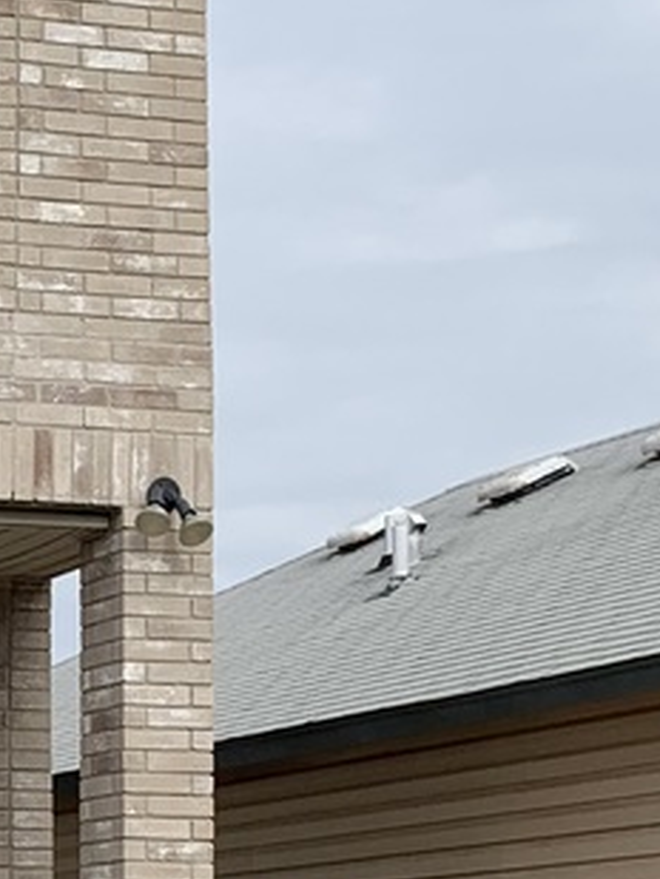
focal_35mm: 121
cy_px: 1010
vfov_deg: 15.7
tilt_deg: +1.3
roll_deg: +0.0
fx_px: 3074
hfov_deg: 11.6
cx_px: -390
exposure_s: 1/2257
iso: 25
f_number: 1.8
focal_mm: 4.25
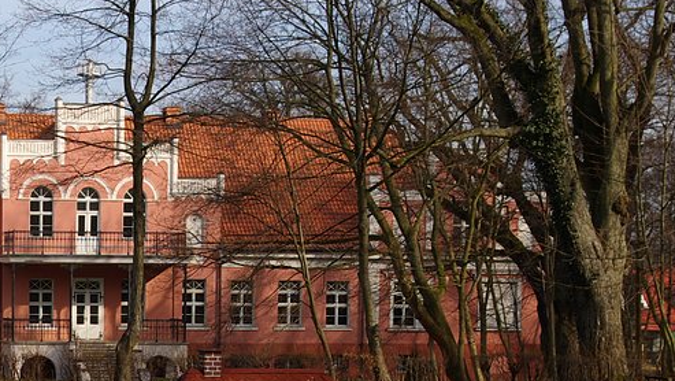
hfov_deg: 16.9
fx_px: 2221
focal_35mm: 124
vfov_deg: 9.7
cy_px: 418
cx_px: -4
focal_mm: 38
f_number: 9.5
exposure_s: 1/250
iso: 200
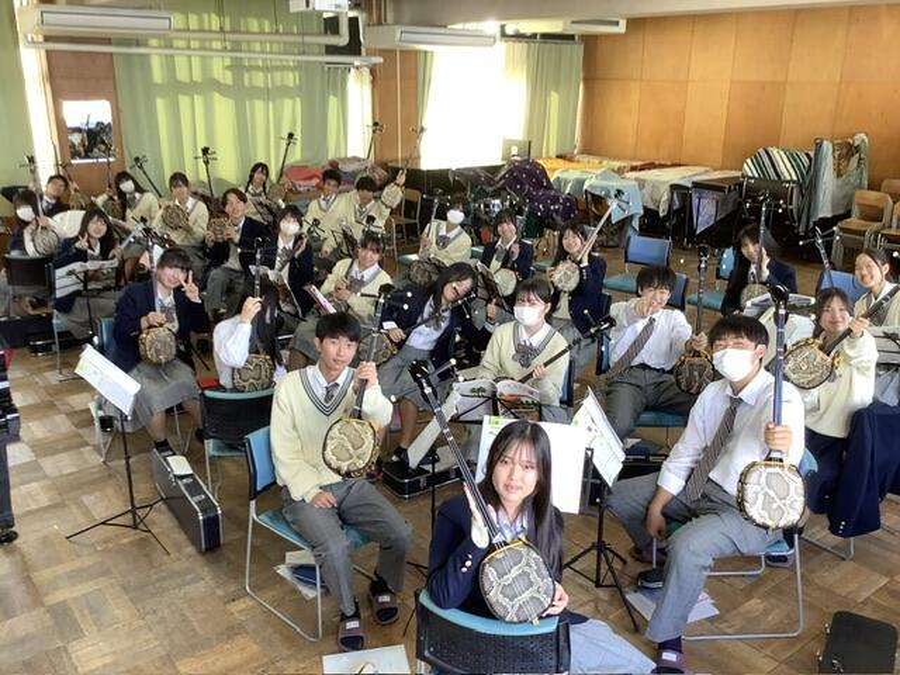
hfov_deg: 58.4
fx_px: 806
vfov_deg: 45.4
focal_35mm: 31
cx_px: 450
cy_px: 338
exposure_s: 1/60
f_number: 2.4
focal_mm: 3.3
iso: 64
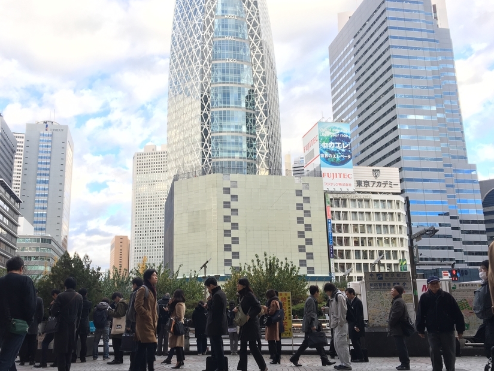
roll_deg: +0.9
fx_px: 514
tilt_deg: +13.1
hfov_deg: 51.2
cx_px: 220
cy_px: 191
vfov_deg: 39.7
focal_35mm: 36
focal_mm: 4.15
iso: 25
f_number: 2.2
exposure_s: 1/146
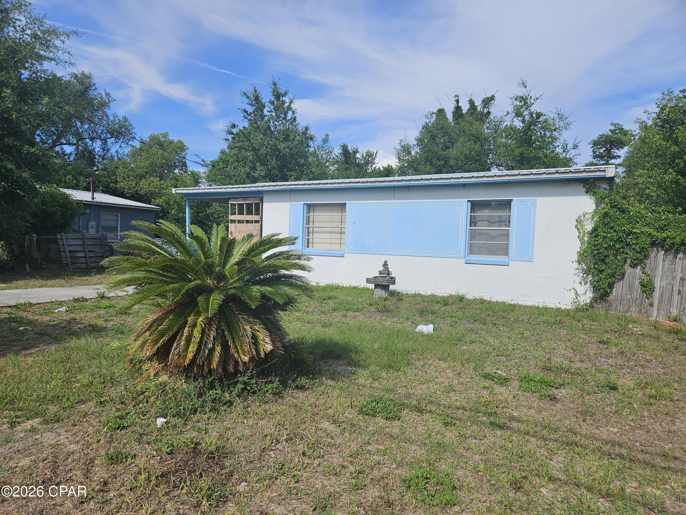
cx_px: 343
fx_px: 456
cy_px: 258
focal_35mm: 23
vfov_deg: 58.9
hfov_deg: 73.9
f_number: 1.8
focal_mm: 5.4
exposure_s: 1/2476
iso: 25
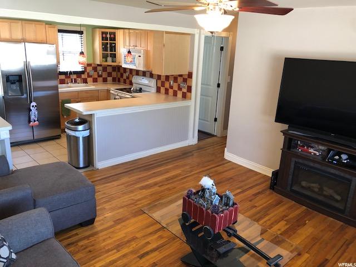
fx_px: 288
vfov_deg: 49.7
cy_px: 134
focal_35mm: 28
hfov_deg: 63.4
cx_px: 178
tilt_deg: -16.3
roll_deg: -3.0
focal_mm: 4
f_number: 1.8
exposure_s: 1/20
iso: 40
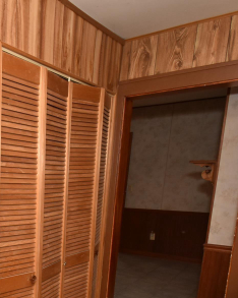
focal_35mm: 36
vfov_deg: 47.6
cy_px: 238
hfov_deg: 32.7
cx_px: -58
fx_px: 317
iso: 400
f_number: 10
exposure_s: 1/60
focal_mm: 10
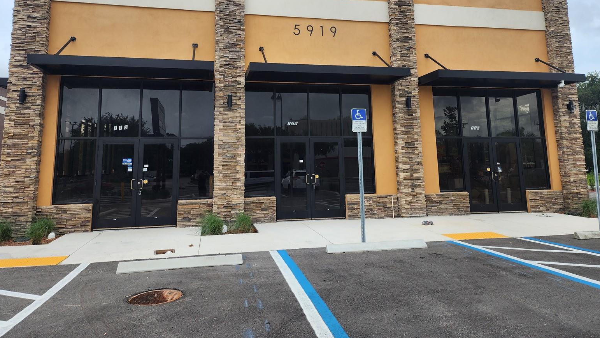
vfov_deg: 43.6
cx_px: 296
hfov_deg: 71.9
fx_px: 414
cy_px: 108
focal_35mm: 26
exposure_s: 1/682
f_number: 1.8
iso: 12
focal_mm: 6.4
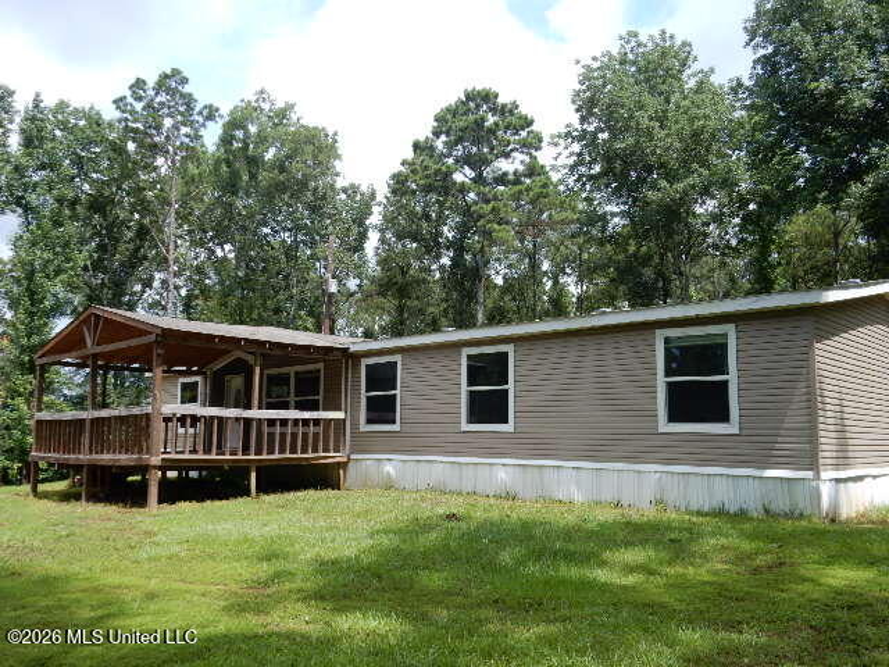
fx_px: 770
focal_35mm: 30
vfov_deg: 46.8
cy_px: 334
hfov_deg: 60.0
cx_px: 444
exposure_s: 1/640
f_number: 4
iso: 125
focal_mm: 5.4
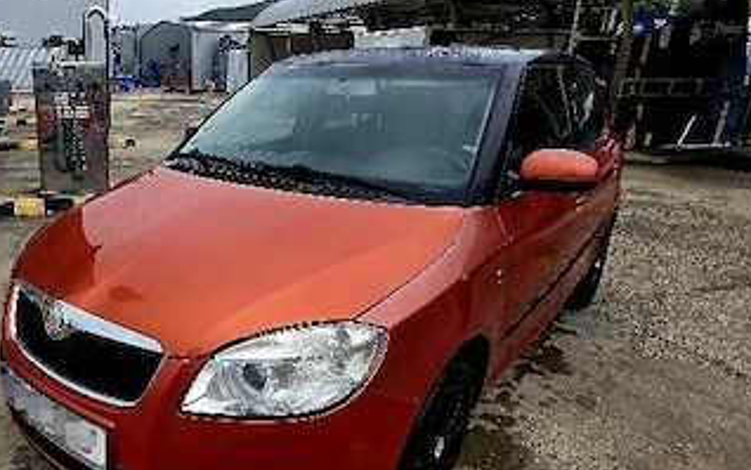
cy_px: 267
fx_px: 532
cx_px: 189
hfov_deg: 66.1
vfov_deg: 47.5
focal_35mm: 26
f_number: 1.9
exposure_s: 1/588
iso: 40
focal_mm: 2.2
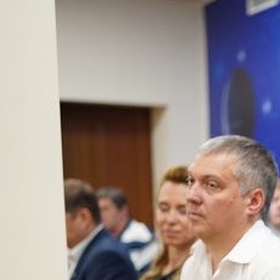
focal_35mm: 114
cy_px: 329
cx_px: 473
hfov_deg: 13.9
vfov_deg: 14.8
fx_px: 1043
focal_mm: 35
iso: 500
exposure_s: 1/320
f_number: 1.4
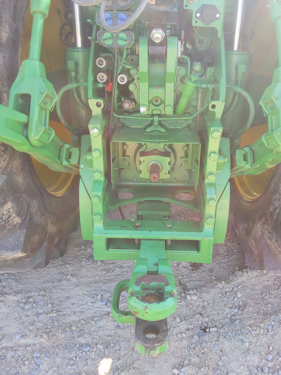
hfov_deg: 48.2
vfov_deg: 61.6
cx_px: 154
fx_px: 314
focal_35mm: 29
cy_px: 171
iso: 64
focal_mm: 3.08
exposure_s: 1/120
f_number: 2
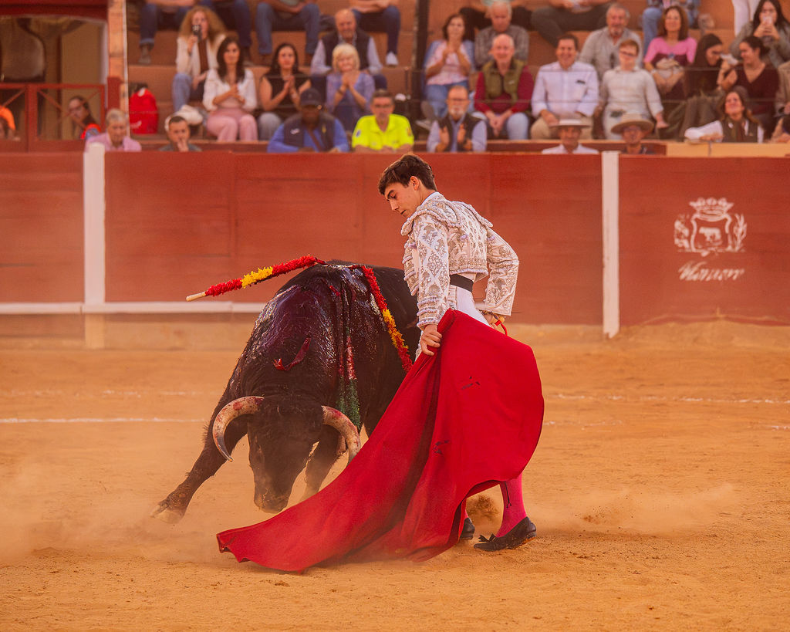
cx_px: 447
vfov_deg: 7.5
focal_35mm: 206
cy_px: 316
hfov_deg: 9.4
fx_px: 4808
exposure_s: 1/800
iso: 10000
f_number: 5.6
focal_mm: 182.6
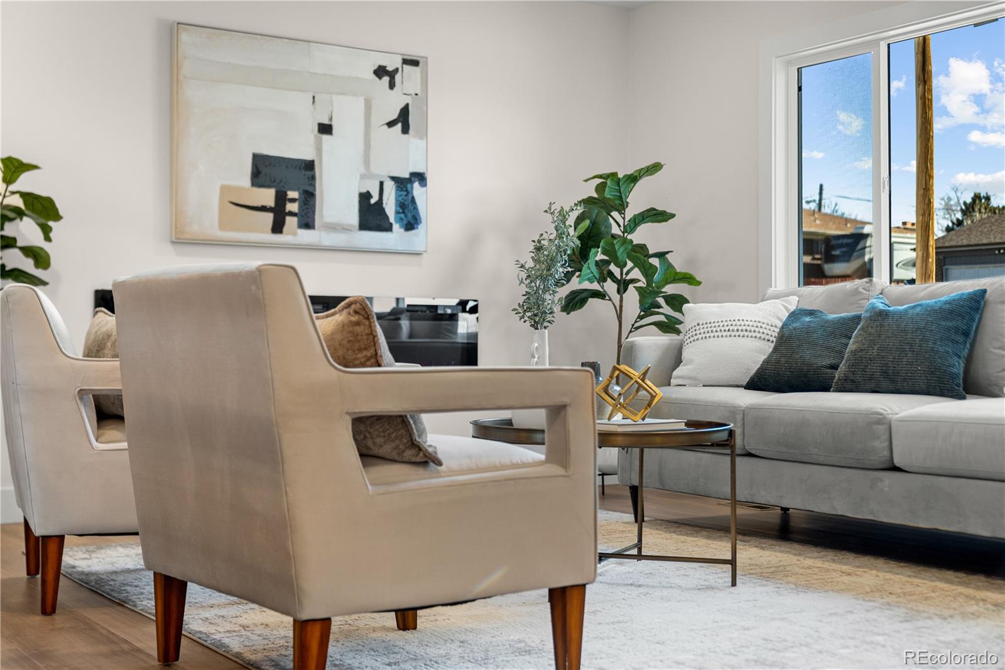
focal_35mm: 46
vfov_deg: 29.2
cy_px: 335
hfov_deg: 42.8
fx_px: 1284
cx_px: 502
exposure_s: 1/60
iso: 640
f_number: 3.2
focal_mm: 46
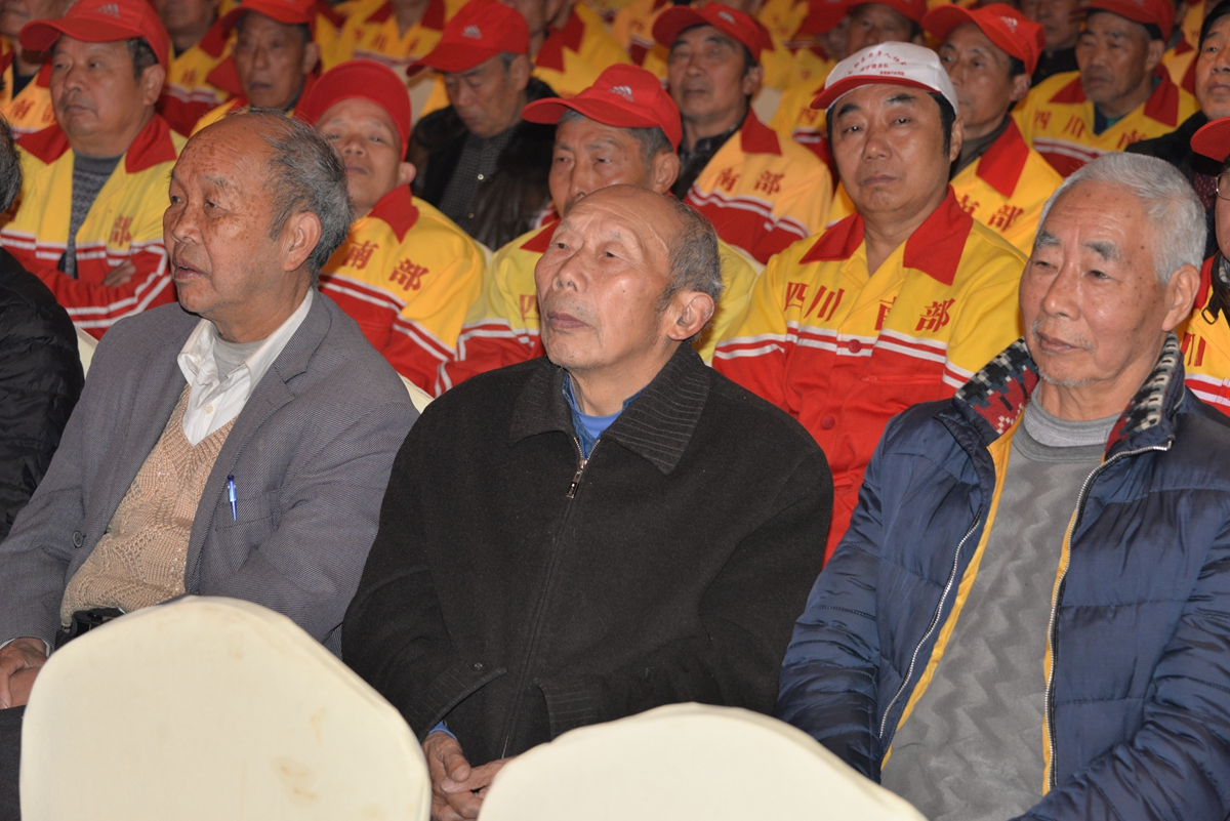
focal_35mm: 72
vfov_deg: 18.9
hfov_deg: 28.1
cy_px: 410
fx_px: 2461
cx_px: 615
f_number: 5
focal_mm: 72
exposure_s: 1/90
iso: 800
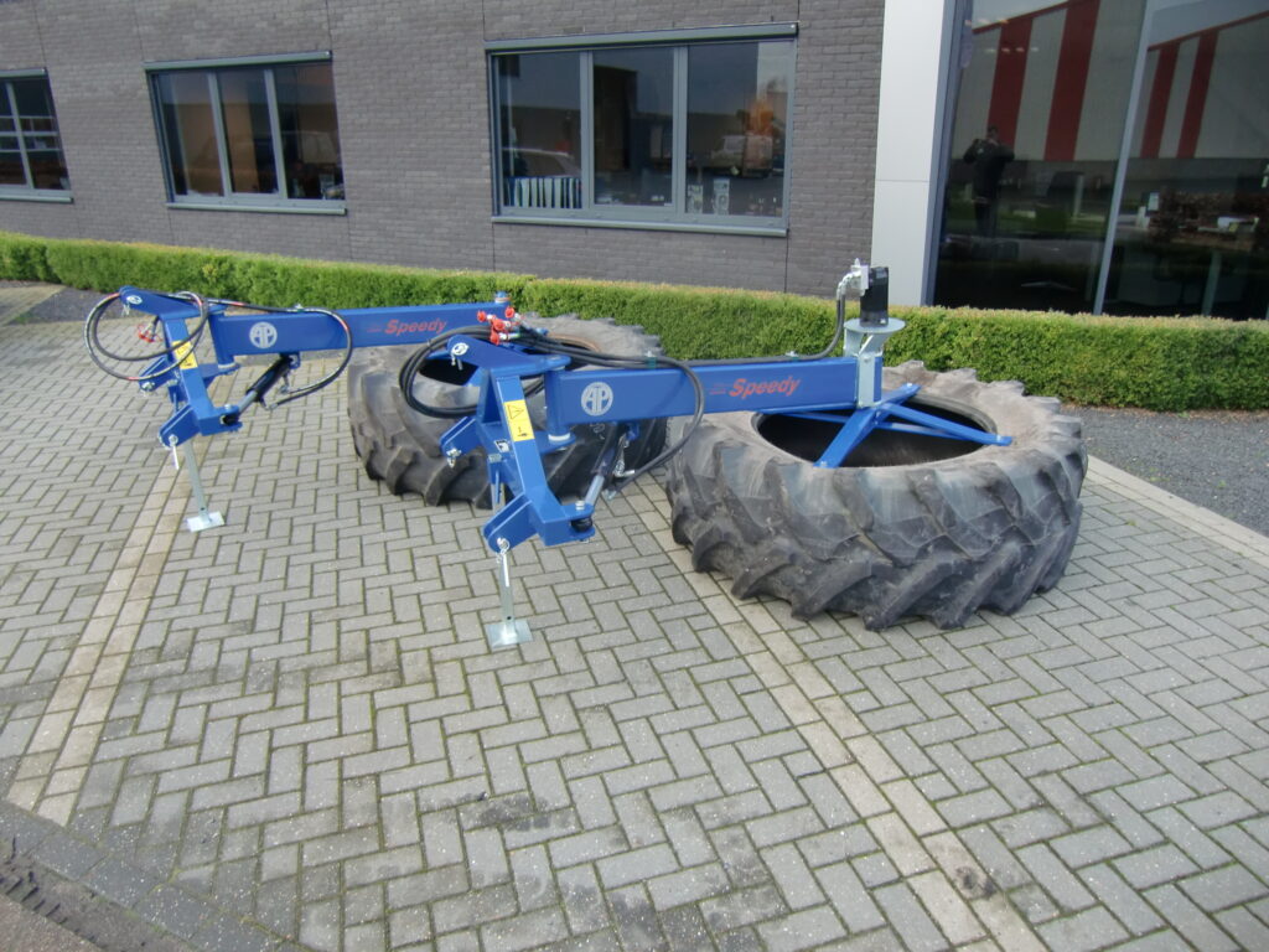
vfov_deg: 56.8
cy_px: 476
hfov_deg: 71.6
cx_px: 634
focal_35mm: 24
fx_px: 880
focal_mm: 4.3
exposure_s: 1/60
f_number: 3.2
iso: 64
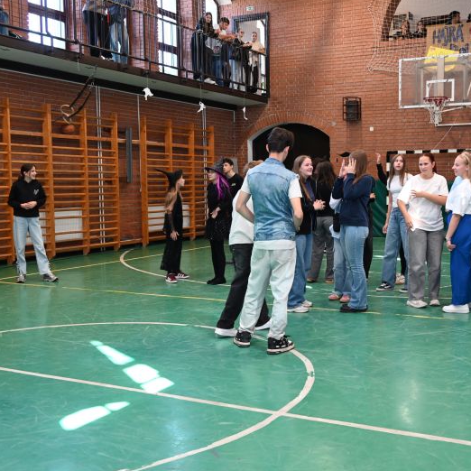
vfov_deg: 39.2
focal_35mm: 43
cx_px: 315
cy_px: 236
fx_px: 662
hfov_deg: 38.7
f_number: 5.6
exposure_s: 1/125
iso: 1600
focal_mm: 33
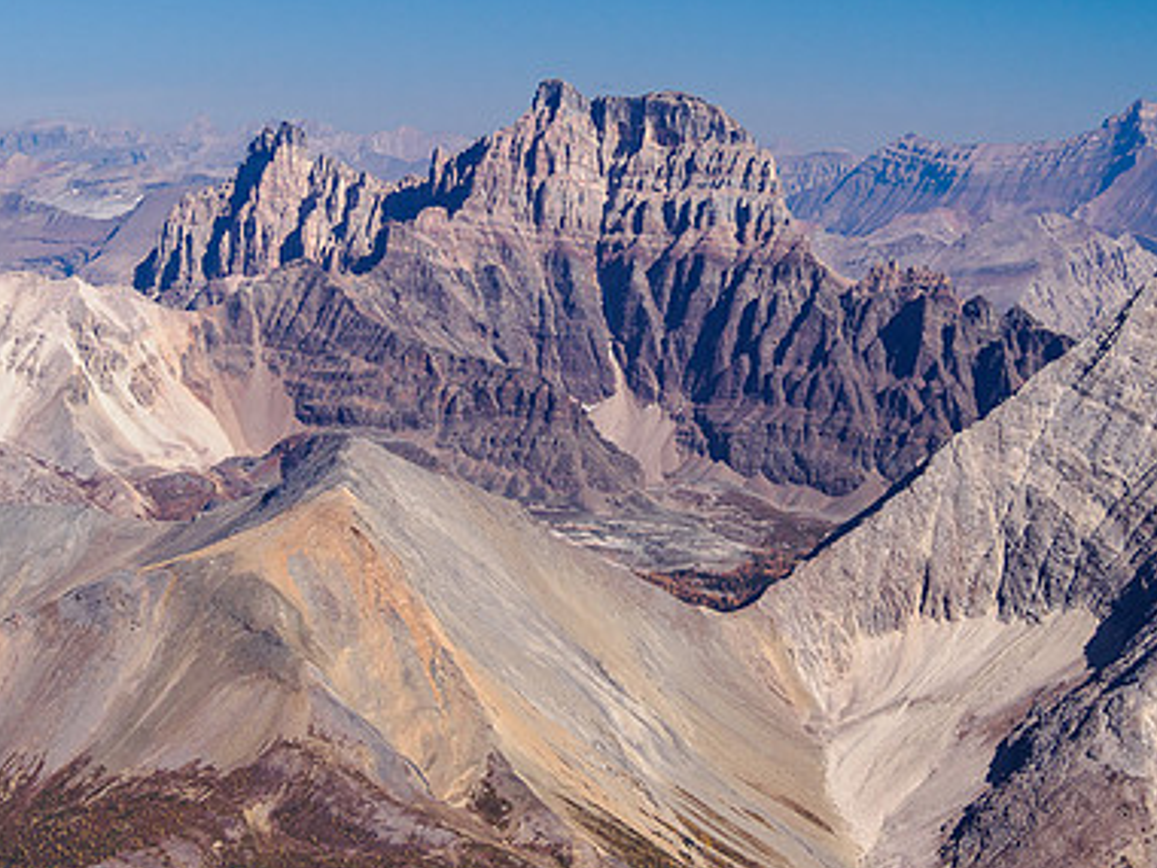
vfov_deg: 12.1
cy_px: 330
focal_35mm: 122
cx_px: 582
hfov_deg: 16.1
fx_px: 4078
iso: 200
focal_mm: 40
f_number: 8
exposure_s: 1/250
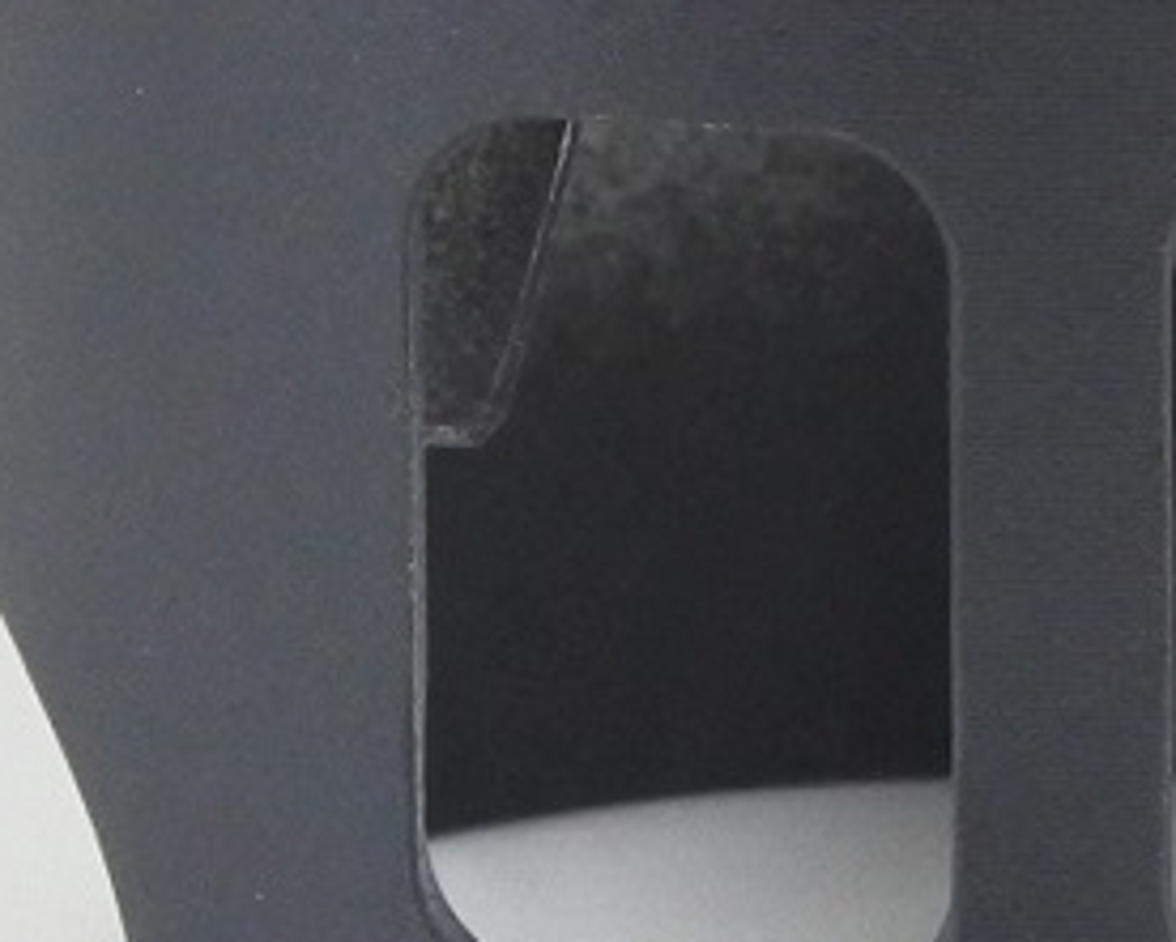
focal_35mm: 365
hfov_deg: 5.3
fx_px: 12708
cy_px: 47
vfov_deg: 4.2
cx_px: 1063
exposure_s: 1/100
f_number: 5
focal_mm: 24
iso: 800
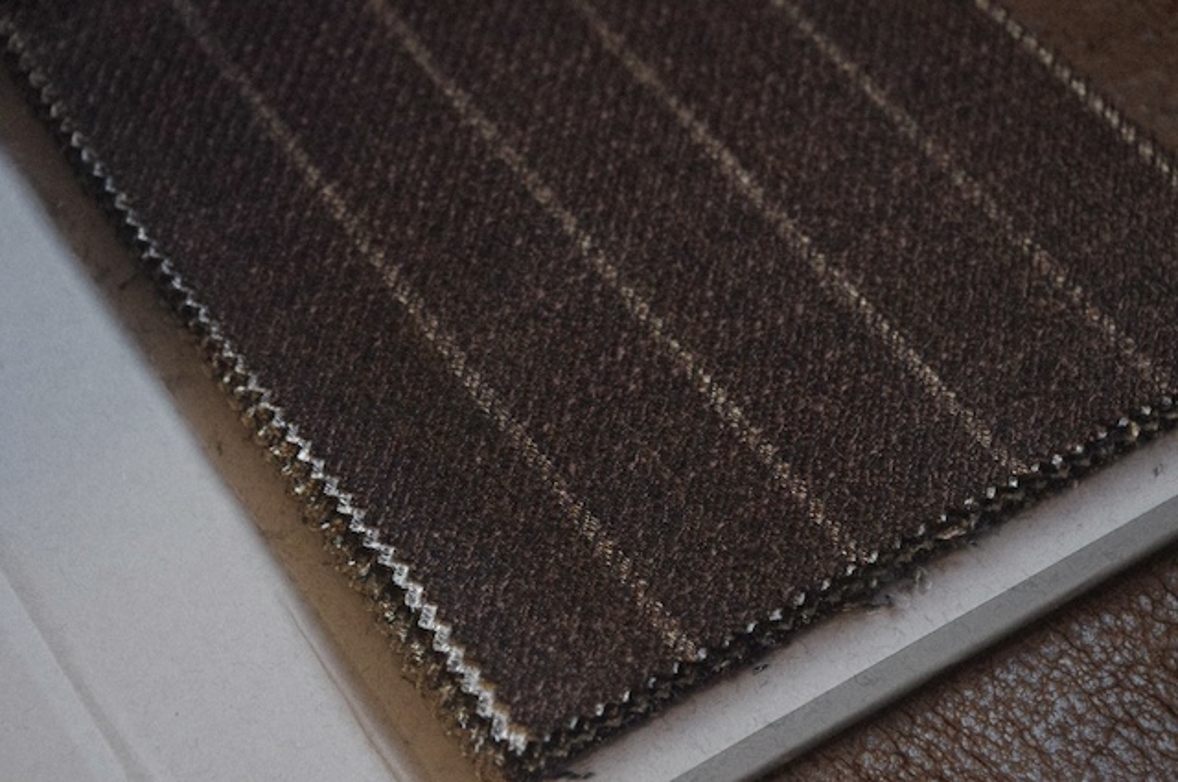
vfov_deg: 16.6
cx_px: 589
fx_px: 2680
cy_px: 391
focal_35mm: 82
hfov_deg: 24.8
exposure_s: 1/125
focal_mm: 55
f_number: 8
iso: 6400
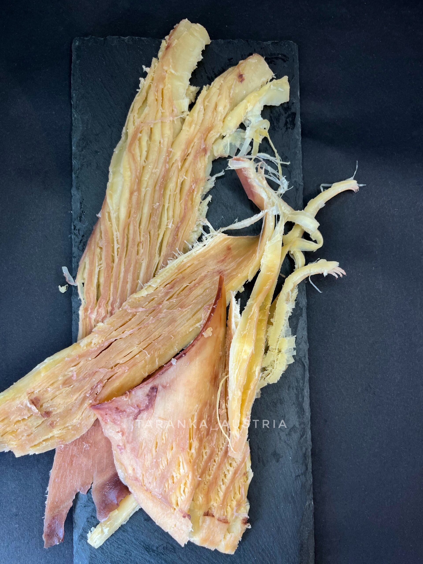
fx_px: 424
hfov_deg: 53.1
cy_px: 282
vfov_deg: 67.3
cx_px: 212
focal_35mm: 26
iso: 40
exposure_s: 1/100
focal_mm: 5.1
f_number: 1.6
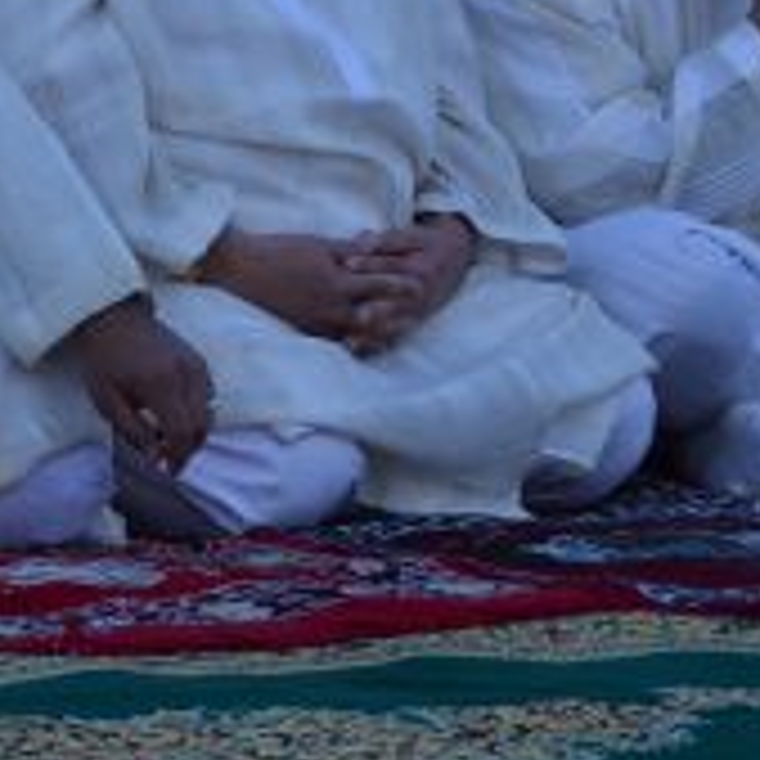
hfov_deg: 6.4
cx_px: -657
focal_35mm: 266
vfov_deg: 6.6
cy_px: -36
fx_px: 6598
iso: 100
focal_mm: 55
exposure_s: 1/160
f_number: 6.3
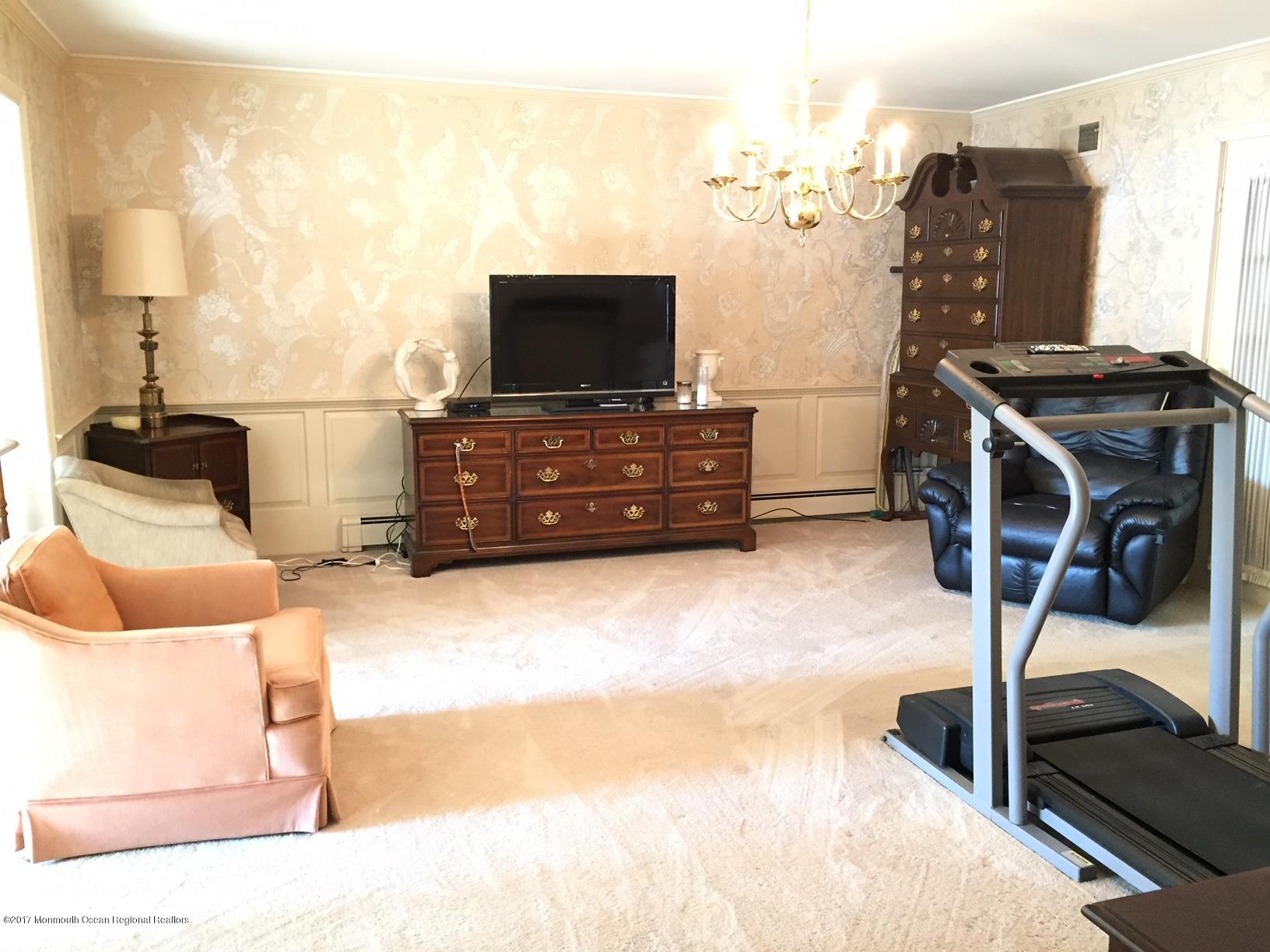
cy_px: 476
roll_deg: -0.6
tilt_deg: -8.9
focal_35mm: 29
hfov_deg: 61.7
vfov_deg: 48.2
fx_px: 1064
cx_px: 635
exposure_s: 1/24
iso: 250
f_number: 2.2
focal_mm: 4.15
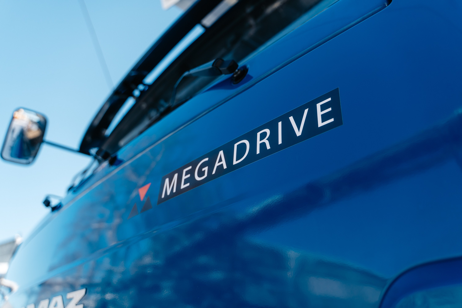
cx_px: 231
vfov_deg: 46.4
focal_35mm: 28
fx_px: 359
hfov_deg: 65.5
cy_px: 154
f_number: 2.8
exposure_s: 1/1000
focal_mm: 28
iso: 160
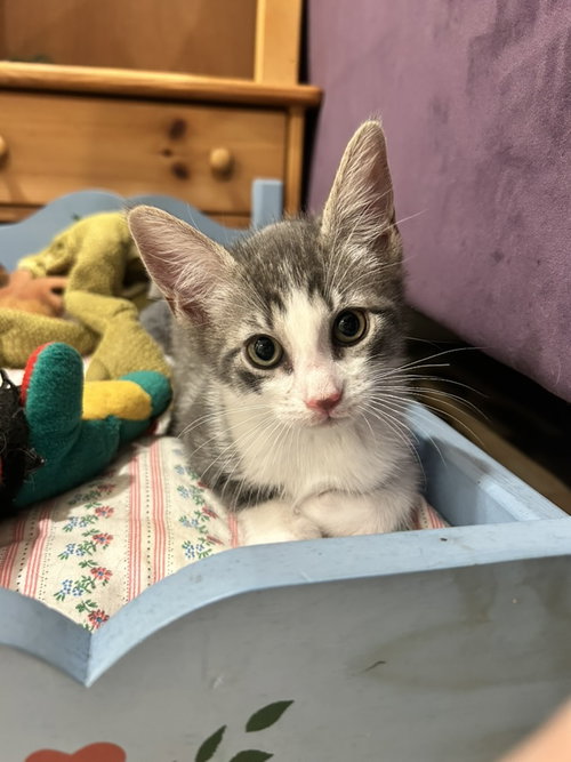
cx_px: 286
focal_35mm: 26
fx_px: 572
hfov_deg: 53.0
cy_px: 381
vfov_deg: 67.3
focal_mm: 5.7
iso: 400
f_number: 1.5
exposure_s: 1/60
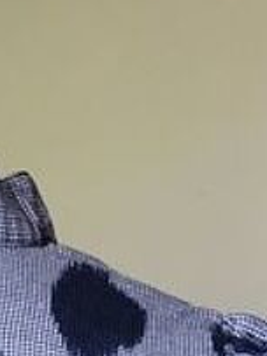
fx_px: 1760
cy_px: 1057
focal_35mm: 171
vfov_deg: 9.3
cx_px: -255
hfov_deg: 8.3
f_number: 1.8
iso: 320
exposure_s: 1/50
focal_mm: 5.4
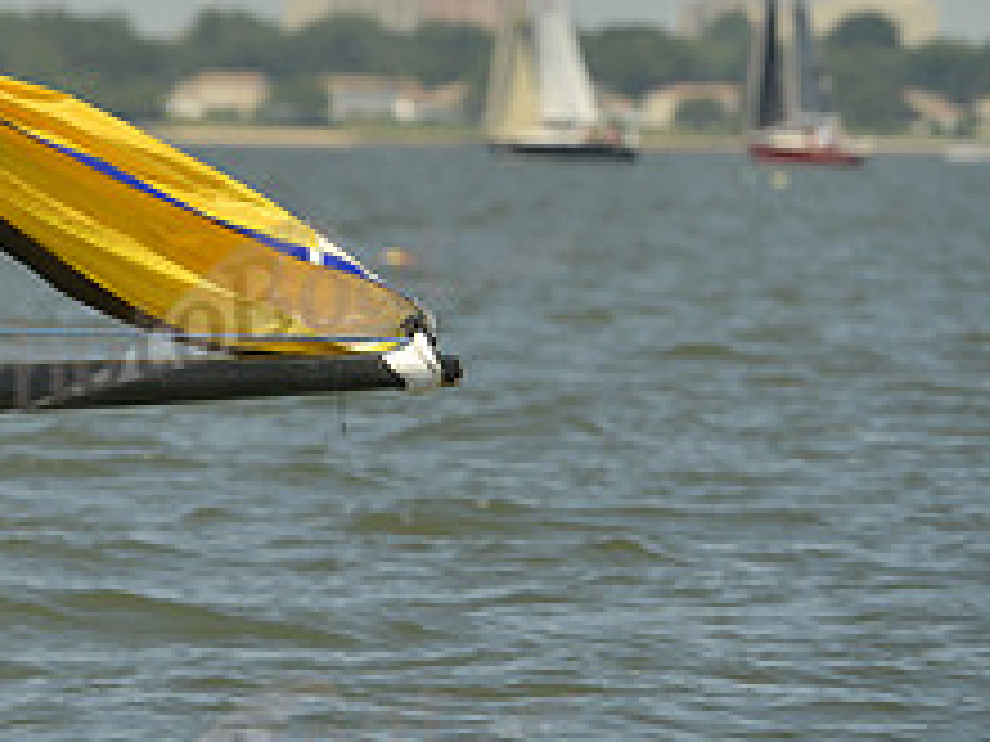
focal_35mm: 736
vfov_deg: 2.0
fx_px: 21049
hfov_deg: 2.7
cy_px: 142
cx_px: -288
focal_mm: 290
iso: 200
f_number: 8
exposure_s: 1/1000
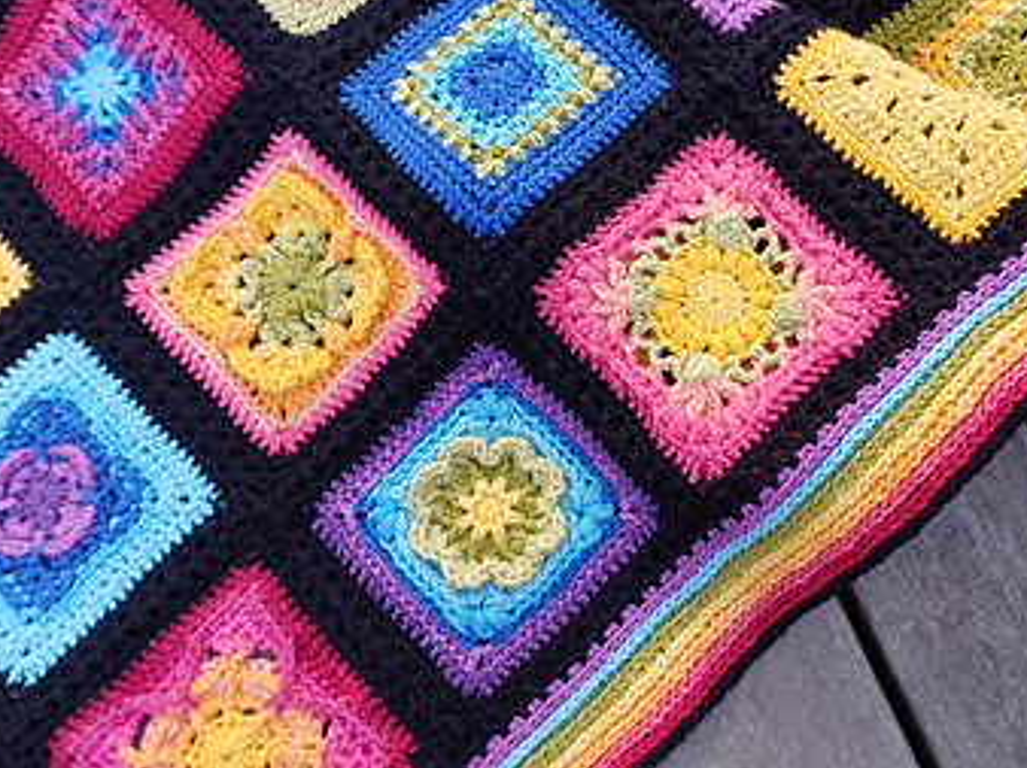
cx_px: 662
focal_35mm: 37
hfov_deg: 49.5
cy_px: 320
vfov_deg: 38.5
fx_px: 1097
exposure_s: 1/100
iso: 64
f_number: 1.8
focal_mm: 4.65
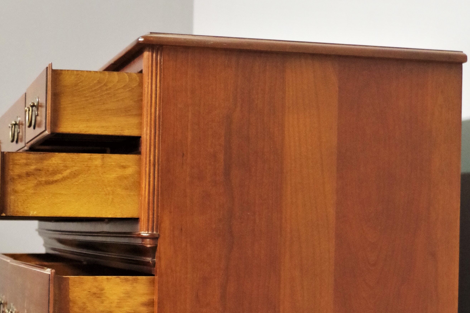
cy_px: 265
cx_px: 209
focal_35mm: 90
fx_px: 1175
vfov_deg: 15.1
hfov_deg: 22.6
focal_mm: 28.13
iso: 1600
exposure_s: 1/60
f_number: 4
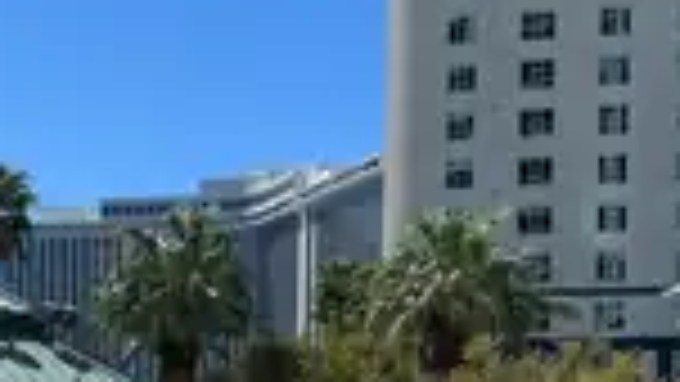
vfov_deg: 15.5
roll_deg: -1.5
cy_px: 467
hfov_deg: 27.7
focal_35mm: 75
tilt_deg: +0.3
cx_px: 149
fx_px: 1353
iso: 50
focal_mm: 5.7
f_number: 1.5
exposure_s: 1/7463
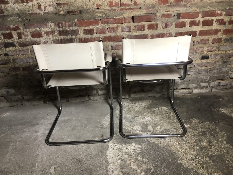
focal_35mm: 28
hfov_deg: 63.4
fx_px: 188
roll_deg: +3.7
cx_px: 116
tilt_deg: -24.4
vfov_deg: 49.7
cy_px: 88
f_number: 1.8
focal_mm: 4
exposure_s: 1/17
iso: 64
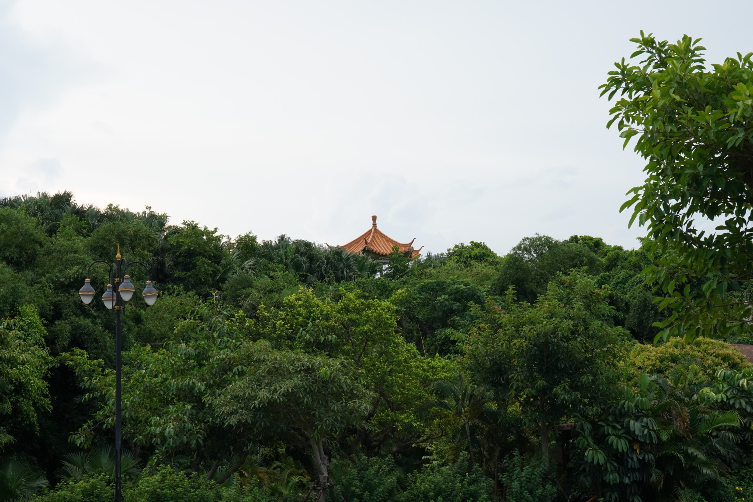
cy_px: 251
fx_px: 1255
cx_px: 376
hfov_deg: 33.4
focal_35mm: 60
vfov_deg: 22.6
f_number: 16
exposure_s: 1/125
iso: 800
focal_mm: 40
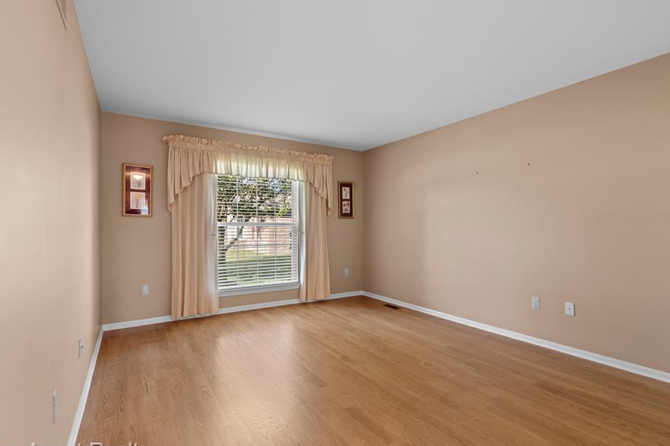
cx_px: 336
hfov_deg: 93.3
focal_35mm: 17
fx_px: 316
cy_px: 230
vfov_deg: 70.4
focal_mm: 16
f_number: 9
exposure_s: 3.2
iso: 100
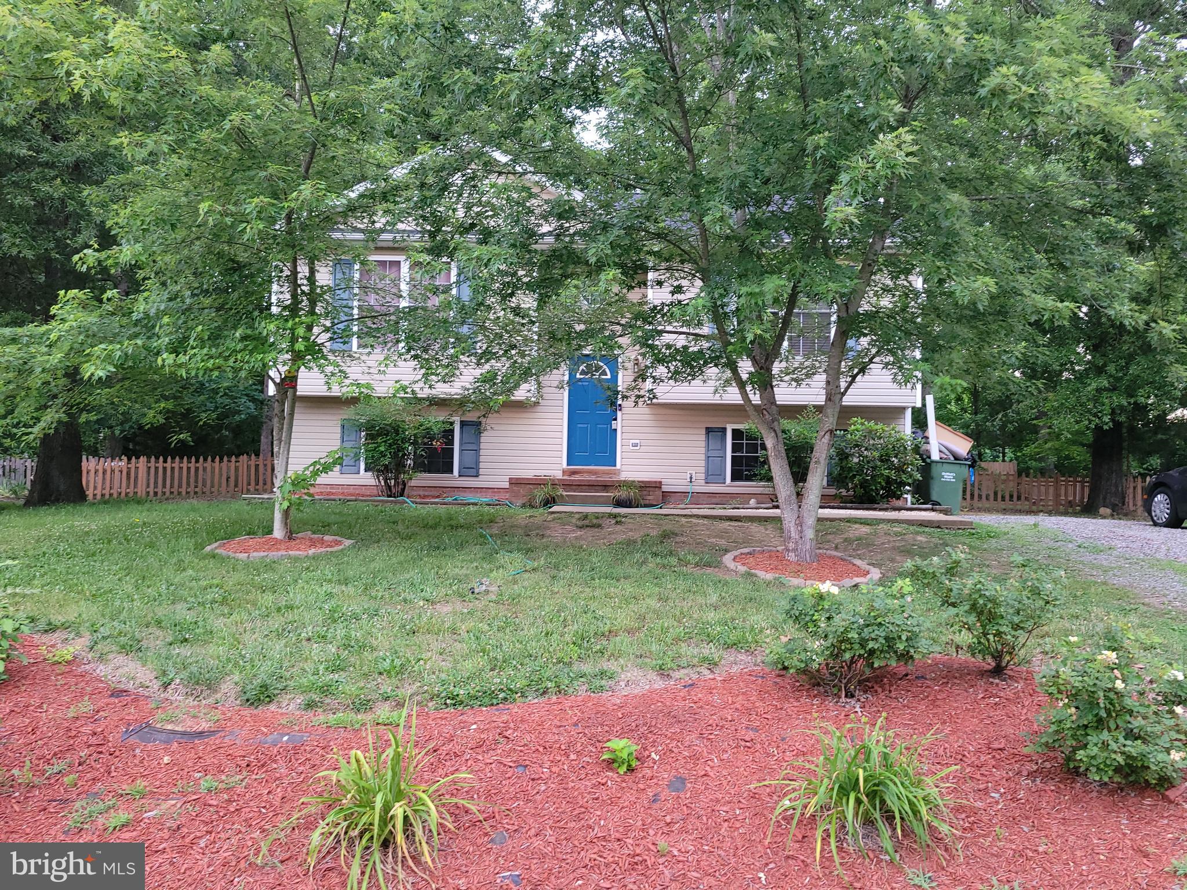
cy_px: 445
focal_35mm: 26
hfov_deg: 67.3
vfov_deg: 53.1
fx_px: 892
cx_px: 594
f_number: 1.8
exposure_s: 1/13
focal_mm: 5.4
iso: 125
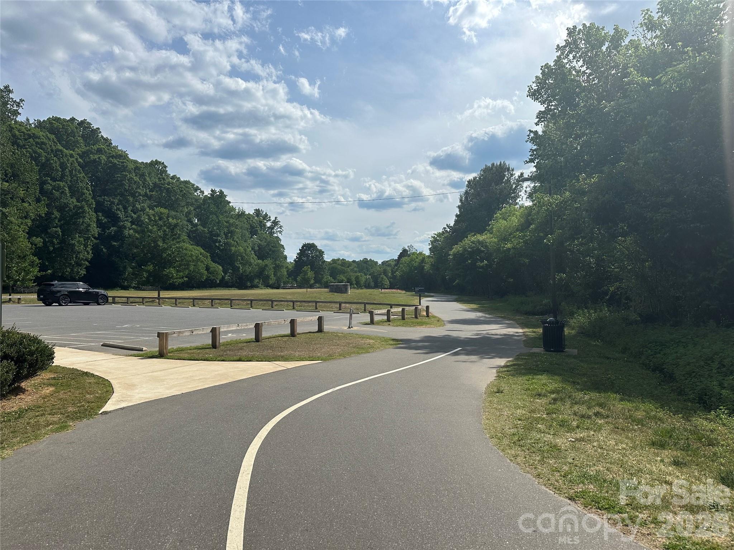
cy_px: 275
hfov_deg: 71.6
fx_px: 509
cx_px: 367
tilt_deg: +1.1
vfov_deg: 56.8
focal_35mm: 24
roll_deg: +0.1
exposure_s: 1/8929
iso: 80
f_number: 1.78
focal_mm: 6.86
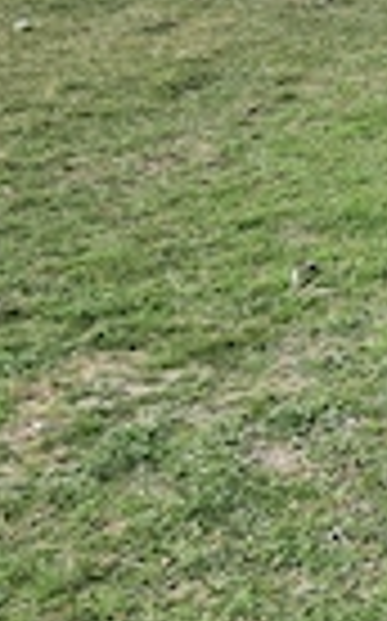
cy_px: 212
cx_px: 1053
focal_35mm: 115
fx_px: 1945
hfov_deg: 9.5
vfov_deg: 18.1
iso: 32
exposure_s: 1/100
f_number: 2
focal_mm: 4.6
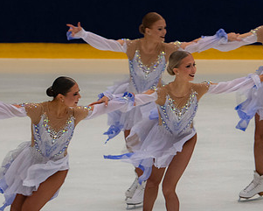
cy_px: 112
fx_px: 3714
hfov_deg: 4.1
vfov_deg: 3.2
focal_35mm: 477
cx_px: 186
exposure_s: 1/400
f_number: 3.5
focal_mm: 116
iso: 450
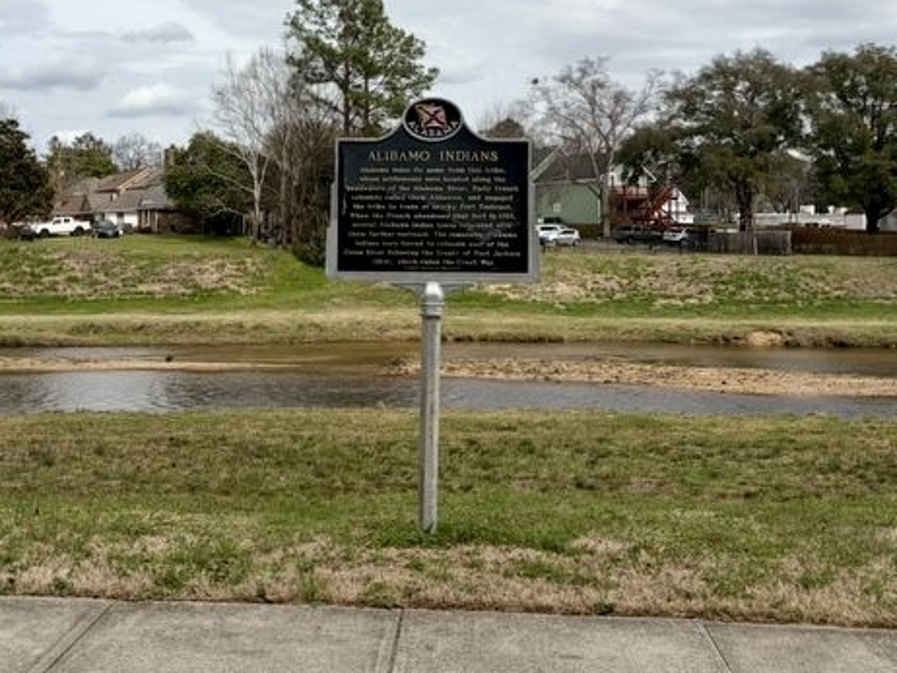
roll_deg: +0.7
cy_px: 184
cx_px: 382
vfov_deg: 31.7
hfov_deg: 41.9
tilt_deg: +2.0
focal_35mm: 45
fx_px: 1167
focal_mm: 5.96
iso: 64
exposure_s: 1/6993
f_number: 1.6
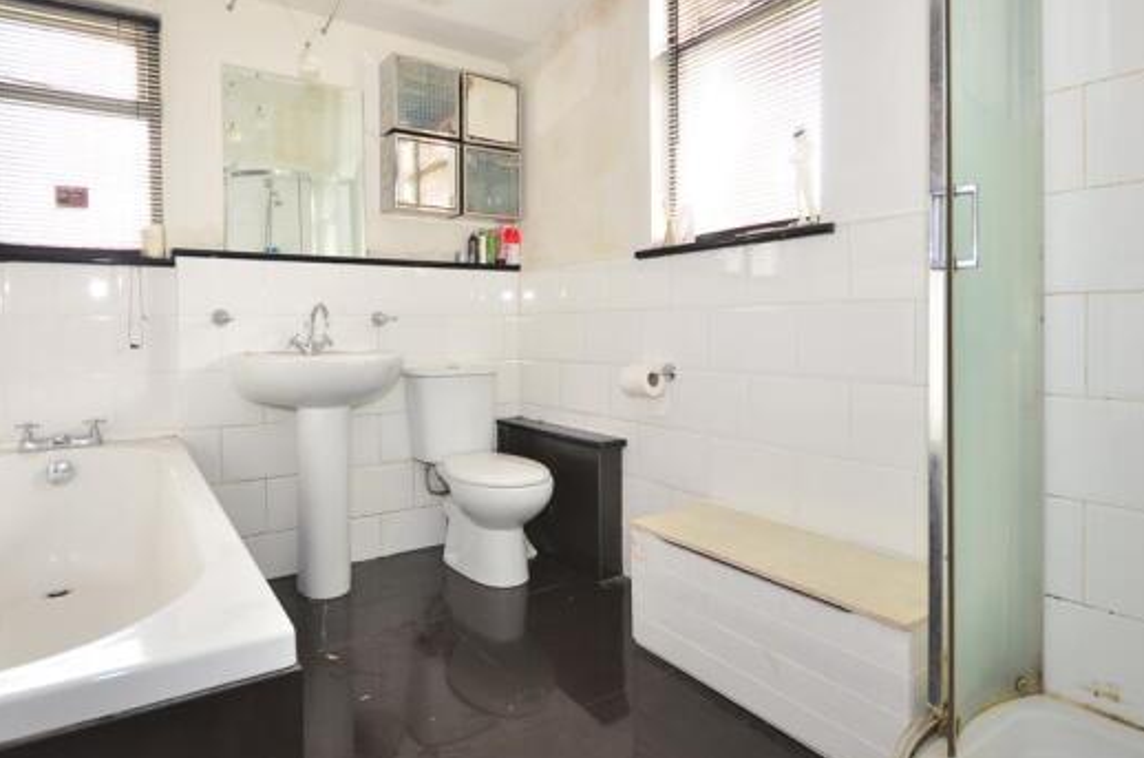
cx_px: 470
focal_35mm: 19
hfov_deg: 86.2
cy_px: 334
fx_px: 602
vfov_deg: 64.1
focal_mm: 10
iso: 200
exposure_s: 1/8
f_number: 5
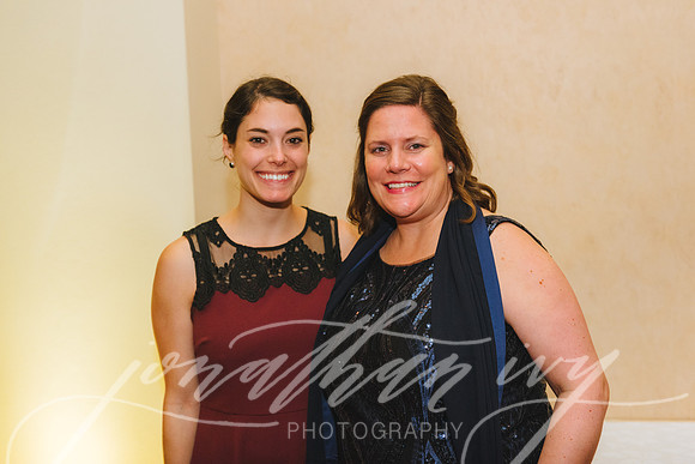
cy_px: 232
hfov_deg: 41.1
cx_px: 348
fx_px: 927
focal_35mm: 48
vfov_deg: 28.1
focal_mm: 48
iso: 3200
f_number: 4
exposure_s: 1/125
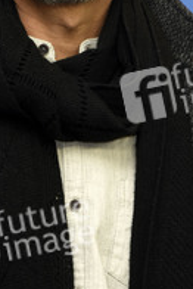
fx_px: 3556
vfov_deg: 4.6
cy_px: 15
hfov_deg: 3.1
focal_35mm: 443
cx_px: 62
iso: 640
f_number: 3.2
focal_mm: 145
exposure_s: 1/400
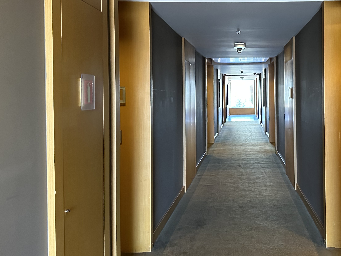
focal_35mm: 44
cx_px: 257
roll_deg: +0.7
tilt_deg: -3.9
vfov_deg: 32.7
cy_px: 93
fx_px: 433
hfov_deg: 41.6
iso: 800
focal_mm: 6.86
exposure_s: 1/60
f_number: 1.78
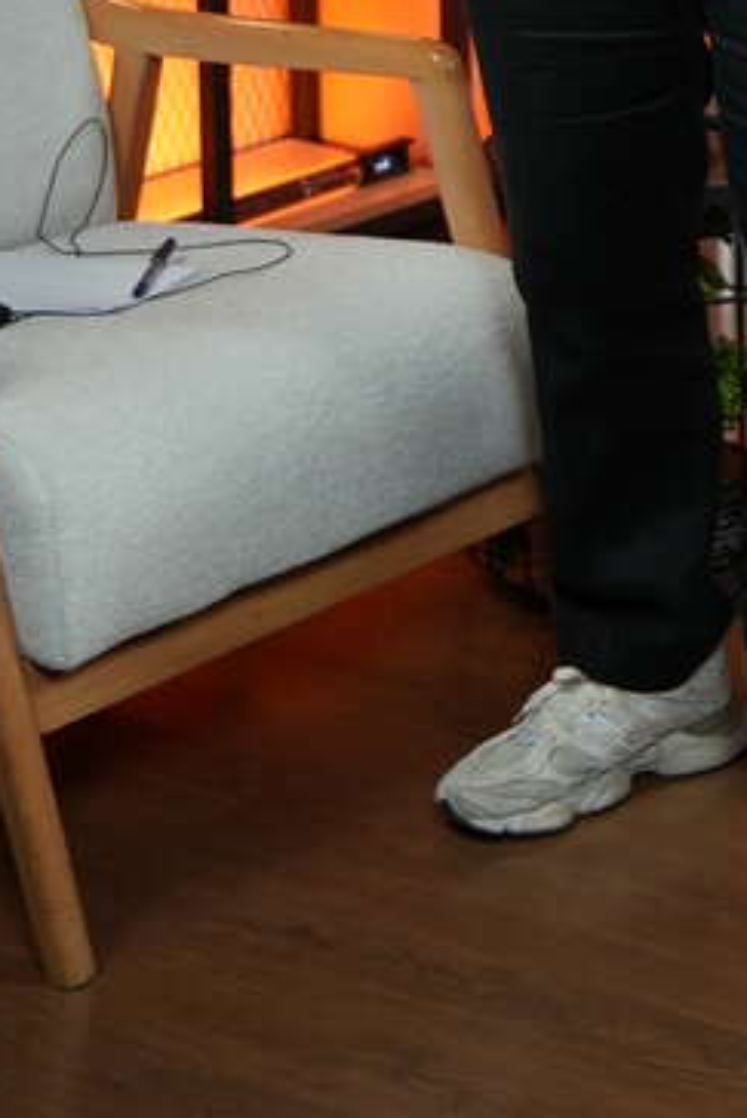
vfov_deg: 16.7
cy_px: -332
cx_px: 1280
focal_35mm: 116
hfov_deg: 11.1
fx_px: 3607
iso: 320
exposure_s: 1/50
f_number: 2.8
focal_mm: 33
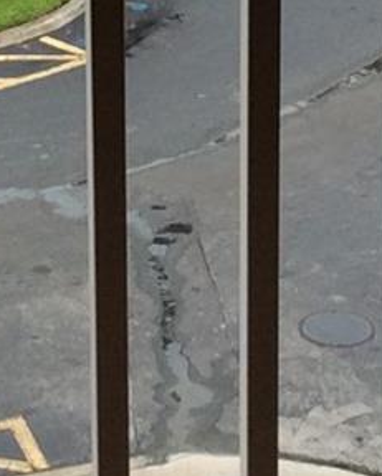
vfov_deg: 10.8
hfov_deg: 8.9
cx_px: 112
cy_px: -207
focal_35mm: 173
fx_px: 2441
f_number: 2.4
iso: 40
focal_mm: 3.3
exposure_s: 1/60
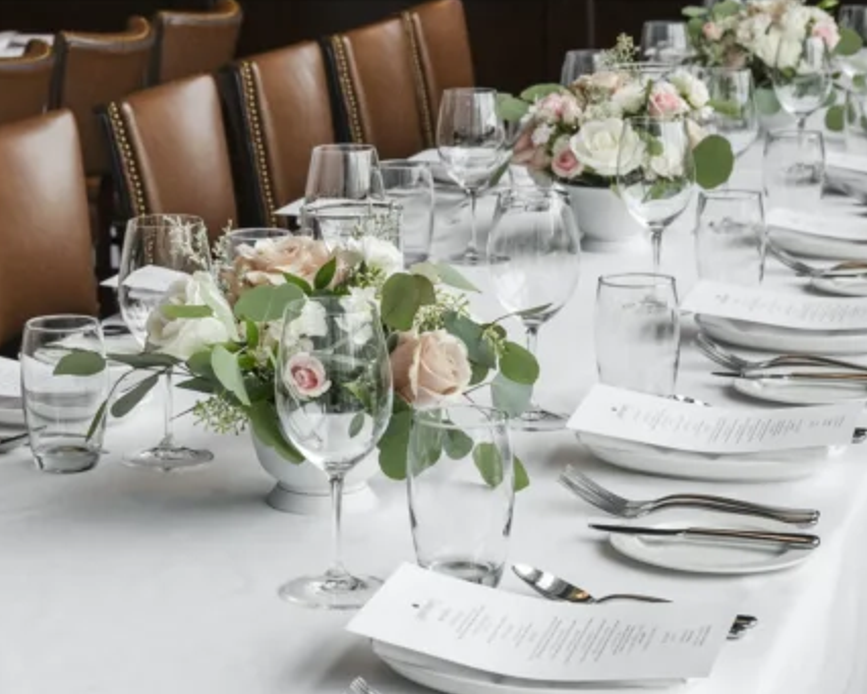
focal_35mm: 97
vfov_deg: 15.7
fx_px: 2490
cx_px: -51
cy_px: 103
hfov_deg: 19.1
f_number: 6.3
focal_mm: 43
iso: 3200
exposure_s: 1/500
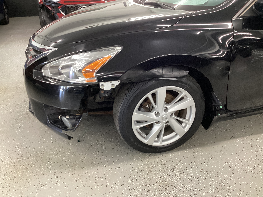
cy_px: 98
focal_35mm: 31
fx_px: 236
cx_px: 132
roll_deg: -0.5
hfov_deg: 58.4
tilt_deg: -27.4
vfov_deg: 45.4
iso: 320
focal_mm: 3.3
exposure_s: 1/50
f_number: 2.4
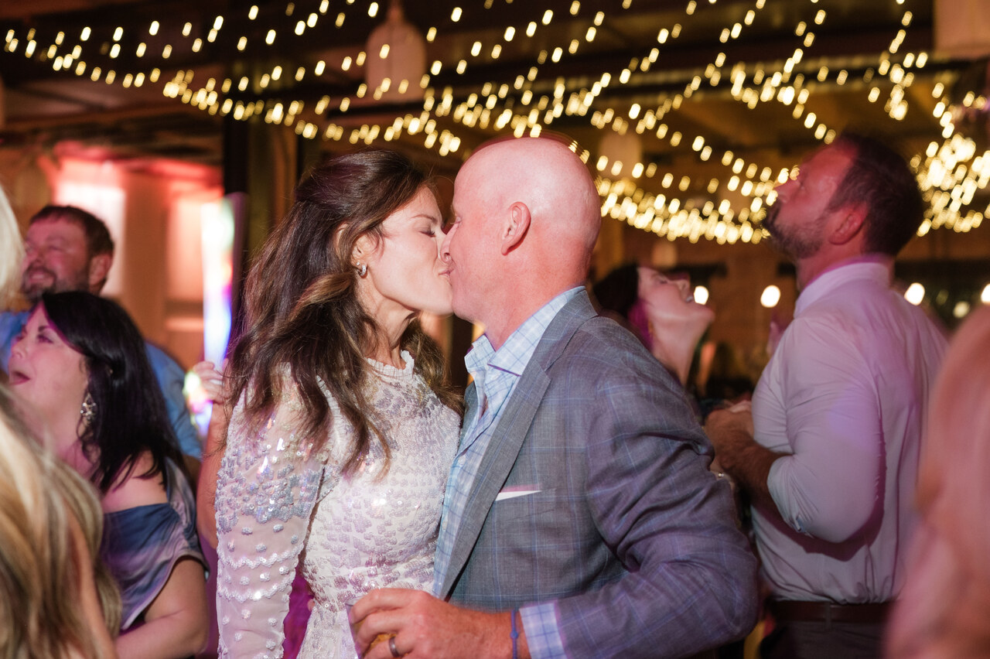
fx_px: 1374
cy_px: 330
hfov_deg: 39.6
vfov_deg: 27.0
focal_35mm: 50
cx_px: 495
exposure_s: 1/30
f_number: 3.5
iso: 2500
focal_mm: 50
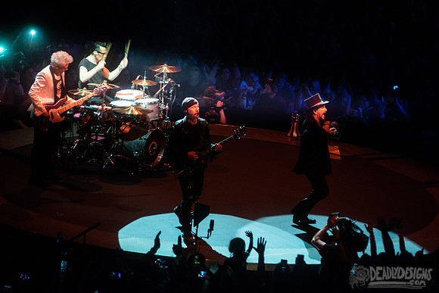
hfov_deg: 8.3
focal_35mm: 247
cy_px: 112
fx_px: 3009
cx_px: 271
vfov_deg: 5.6
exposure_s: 1/500
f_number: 3.2
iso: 1600
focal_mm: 200
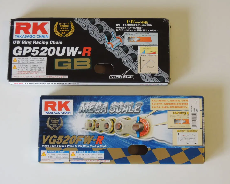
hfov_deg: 29.1
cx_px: 119
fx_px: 443
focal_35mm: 65
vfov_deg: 23.5
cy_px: 92
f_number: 4.2
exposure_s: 1/30
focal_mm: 11.1
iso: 400
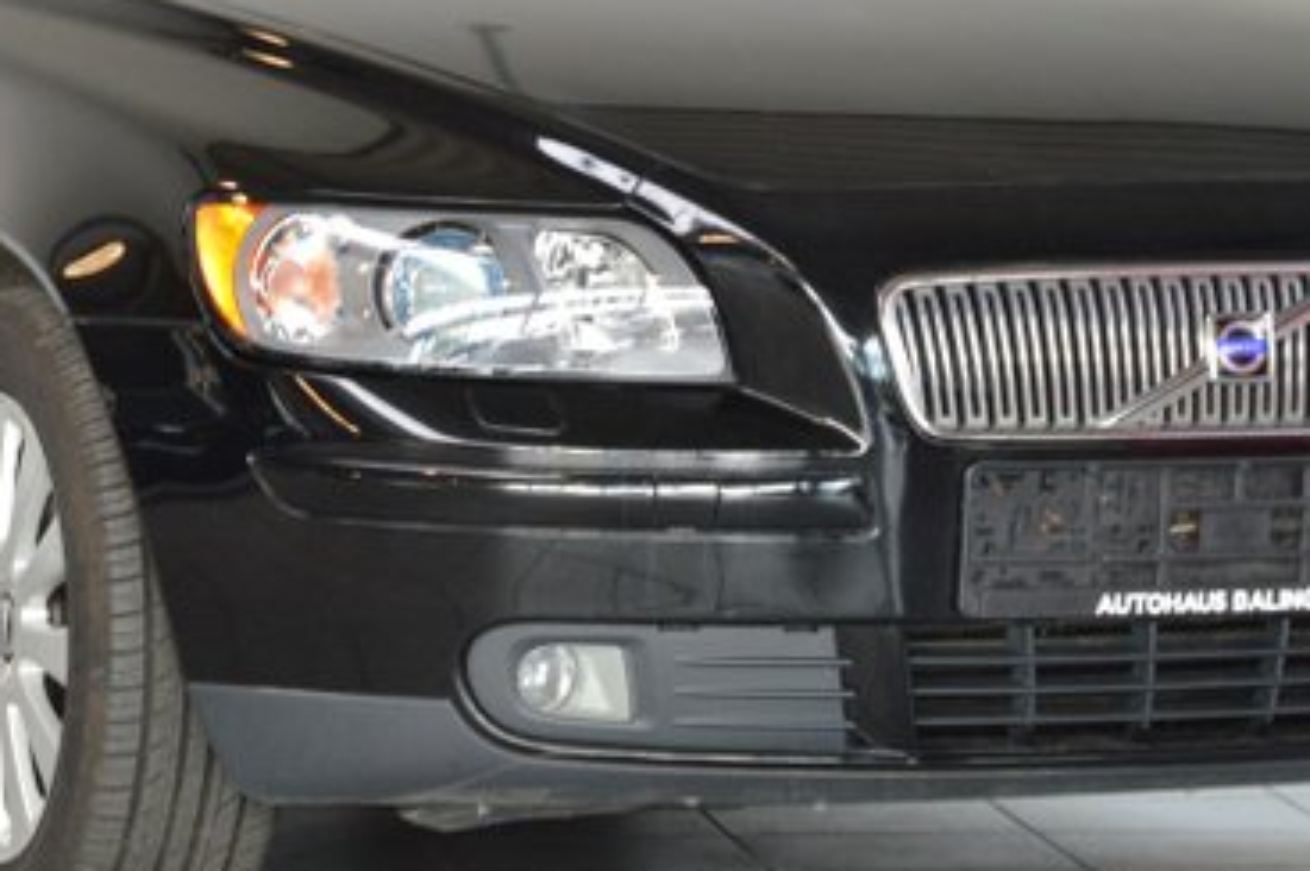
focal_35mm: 245
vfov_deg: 5.6
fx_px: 8910
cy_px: 189
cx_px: 475
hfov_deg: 8.4
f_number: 5.3
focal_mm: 75
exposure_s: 1/60
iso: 500
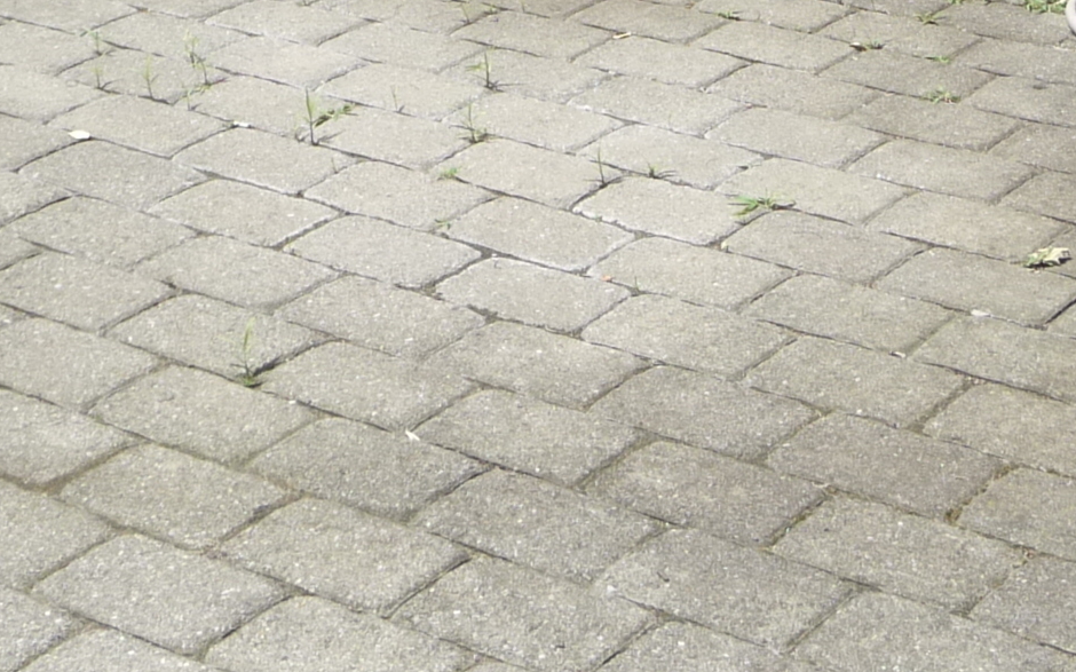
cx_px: 702
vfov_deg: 13.2
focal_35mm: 97
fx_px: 2844
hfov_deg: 21.4
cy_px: -102
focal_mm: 4.7
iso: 100
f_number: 3.3
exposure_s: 1/640
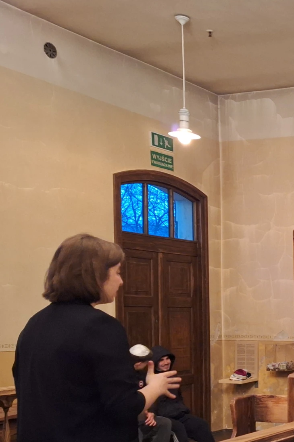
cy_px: 342
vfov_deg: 34.7
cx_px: 451
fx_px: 686
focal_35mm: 56
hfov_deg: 20.4
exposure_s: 1/20
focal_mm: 5.54
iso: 500
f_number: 1.8
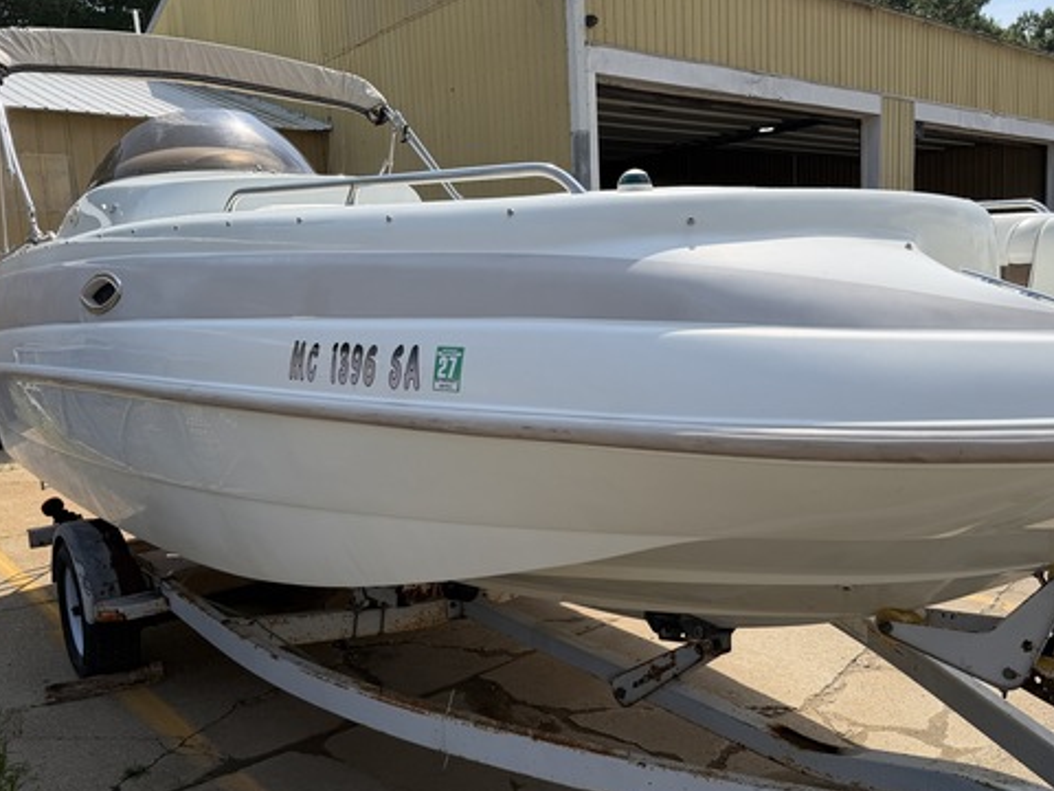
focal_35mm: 30
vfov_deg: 46.8
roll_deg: +3.4
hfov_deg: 59.9
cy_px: 422
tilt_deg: -8.5
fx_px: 913
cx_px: 562
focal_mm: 6.76
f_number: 1.78
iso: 80
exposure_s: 1/5714
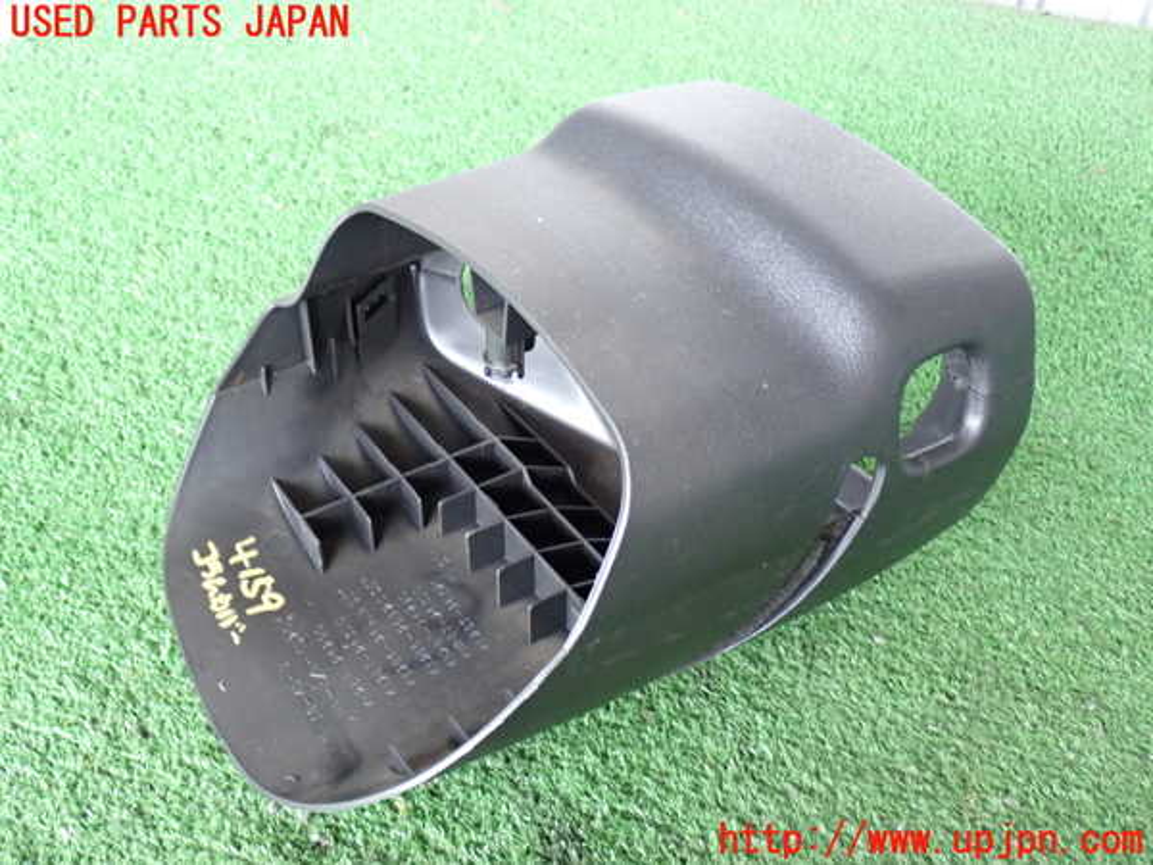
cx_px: 576
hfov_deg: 45.8
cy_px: 432
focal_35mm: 41
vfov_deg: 35.1
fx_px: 1366
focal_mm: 7.31
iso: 640
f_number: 2.8
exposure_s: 1/40
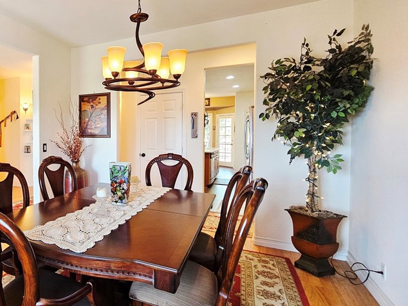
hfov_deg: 71.0
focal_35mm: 21
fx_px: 247
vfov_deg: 63.4
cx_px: 81
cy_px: 145
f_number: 2.2
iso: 250
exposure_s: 1/60.2
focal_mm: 2.2
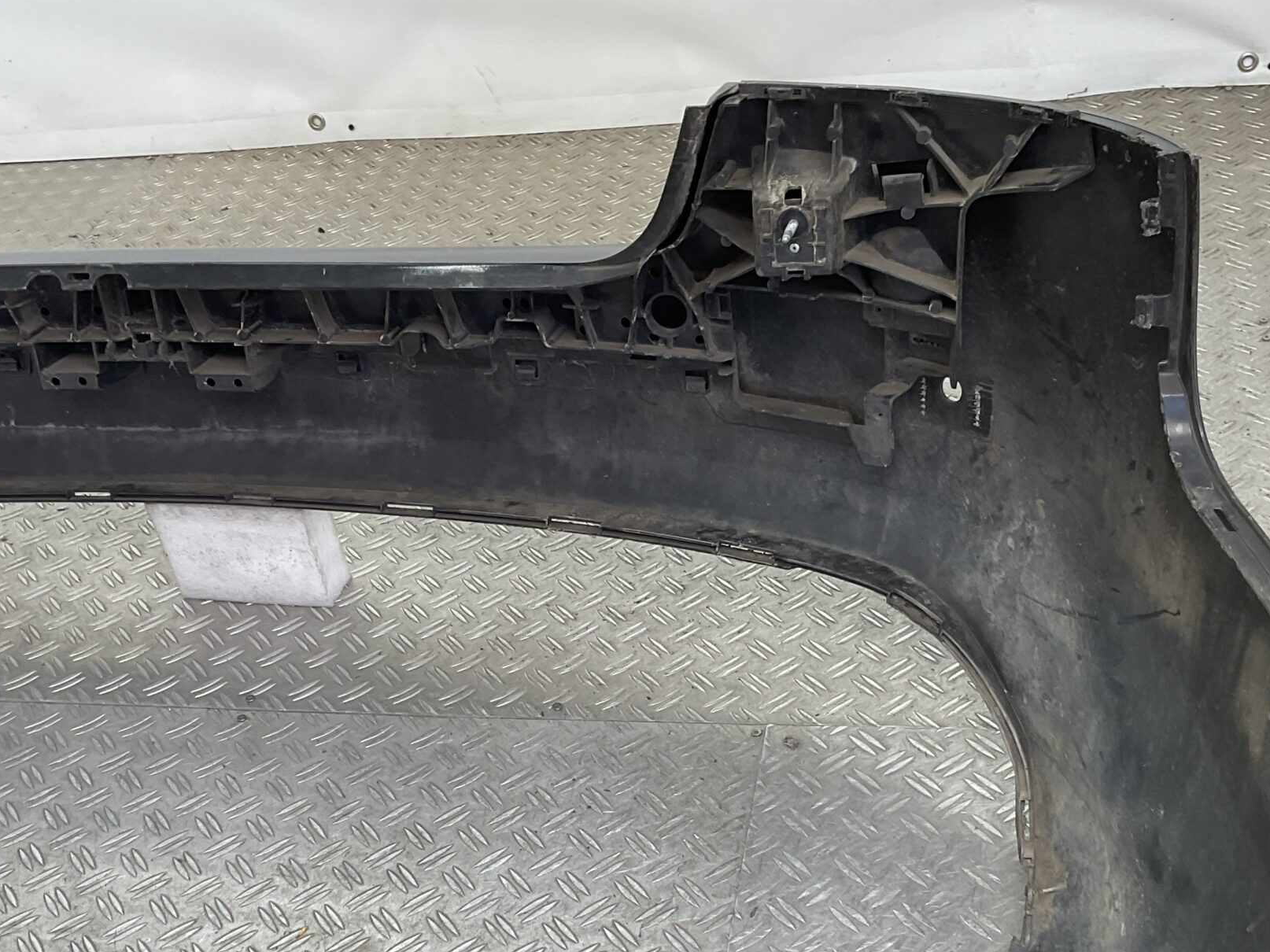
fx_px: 1687
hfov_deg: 41.2
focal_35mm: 46
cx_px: 572
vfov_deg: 31.0
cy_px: 714
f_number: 1.8
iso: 25
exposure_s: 1/120
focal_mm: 3
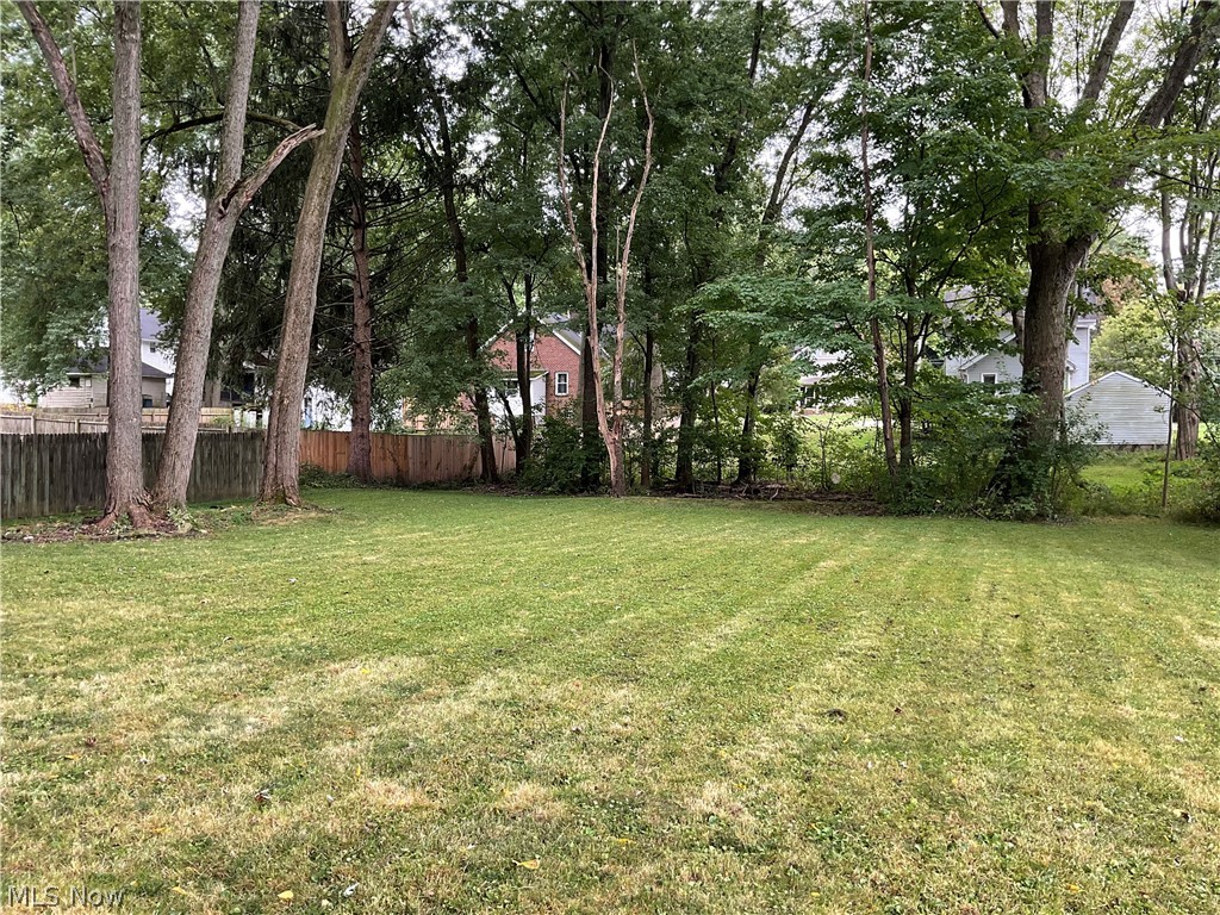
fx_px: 1022
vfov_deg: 48.2
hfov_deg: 61.7
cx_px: 610
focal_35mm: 29
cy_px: 458
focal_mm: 3
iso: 32
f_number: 1.8
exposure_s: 1/120
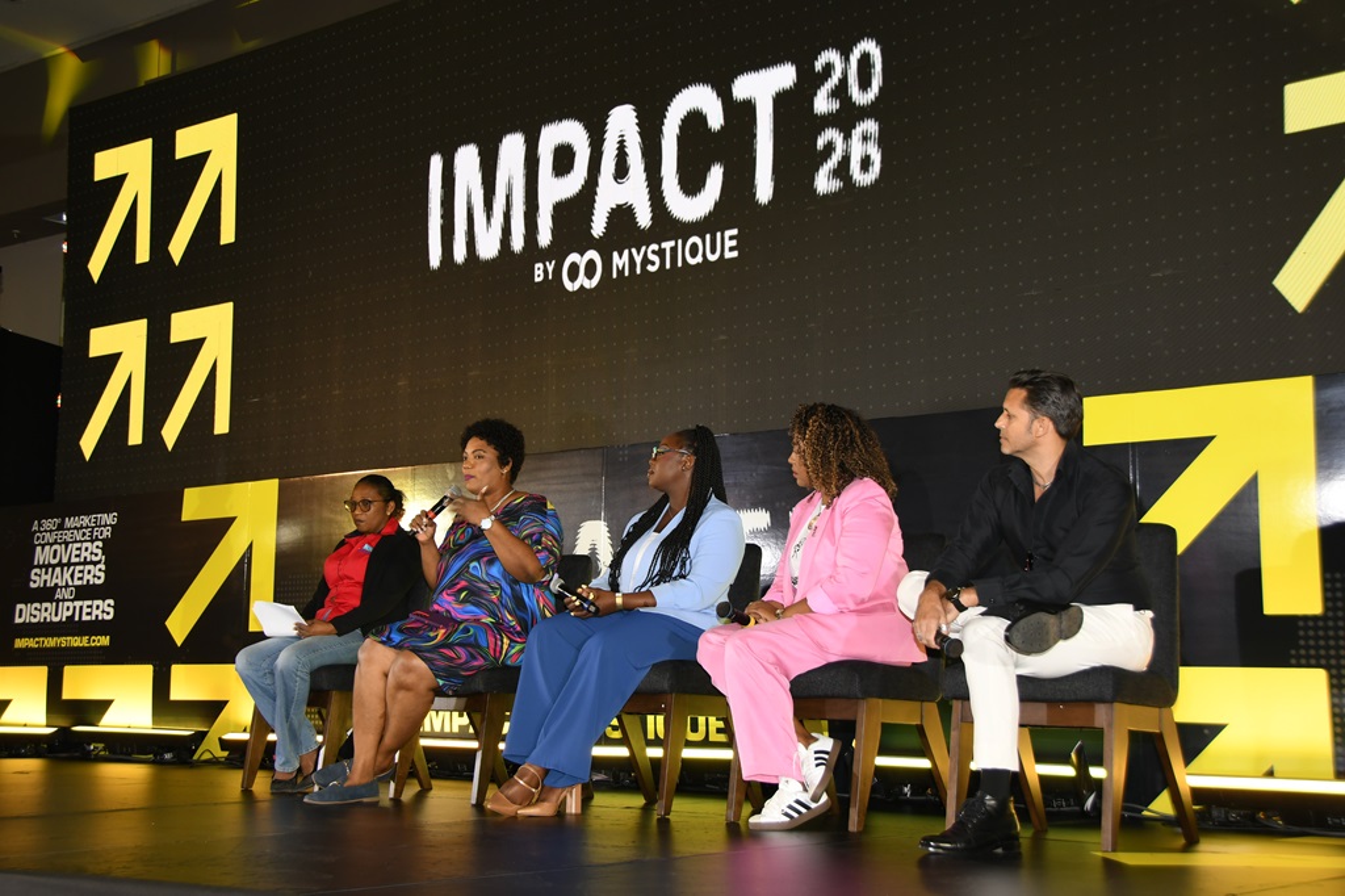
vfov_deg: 28.1
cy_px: 448
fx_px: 1793
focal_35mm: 48
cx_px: 672
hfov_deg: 41.1
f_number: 5.6
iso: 400
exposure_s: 1/80
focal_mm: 32
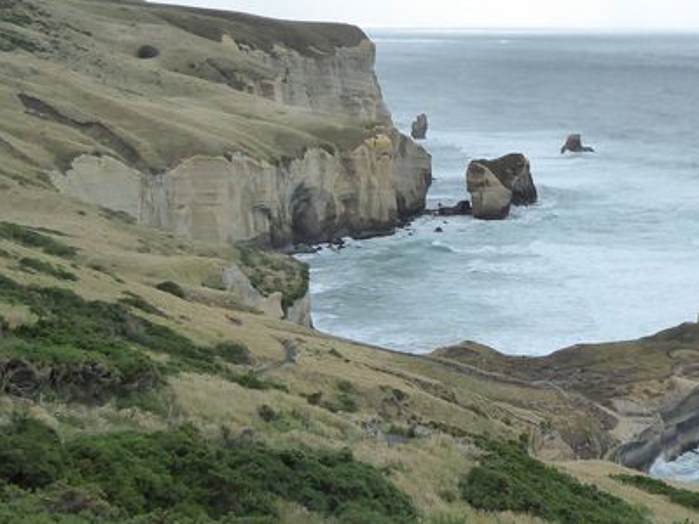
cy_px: 372
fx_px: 1696
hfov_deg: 22.9
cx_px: 585
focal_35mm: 84
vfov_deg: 17.5
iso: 160
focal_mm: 7.2
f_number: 3.8
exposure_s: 1/500
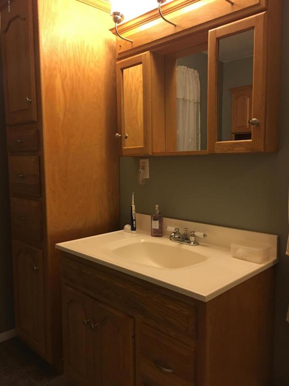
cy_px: 193
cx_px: 144
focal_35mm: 29
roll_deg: +0.5
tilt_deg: -4.3
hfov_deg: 48.2
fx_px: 323
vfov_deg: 61.7
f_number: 2.2
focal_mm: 4.15
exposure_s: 1/15
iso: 64
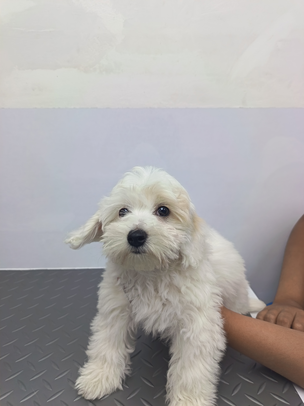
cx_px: 152
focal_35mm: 24
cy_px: 203
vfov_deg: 71.6
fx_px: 281
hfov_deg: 56.8
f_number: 1.75
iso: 573
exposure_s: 1/120
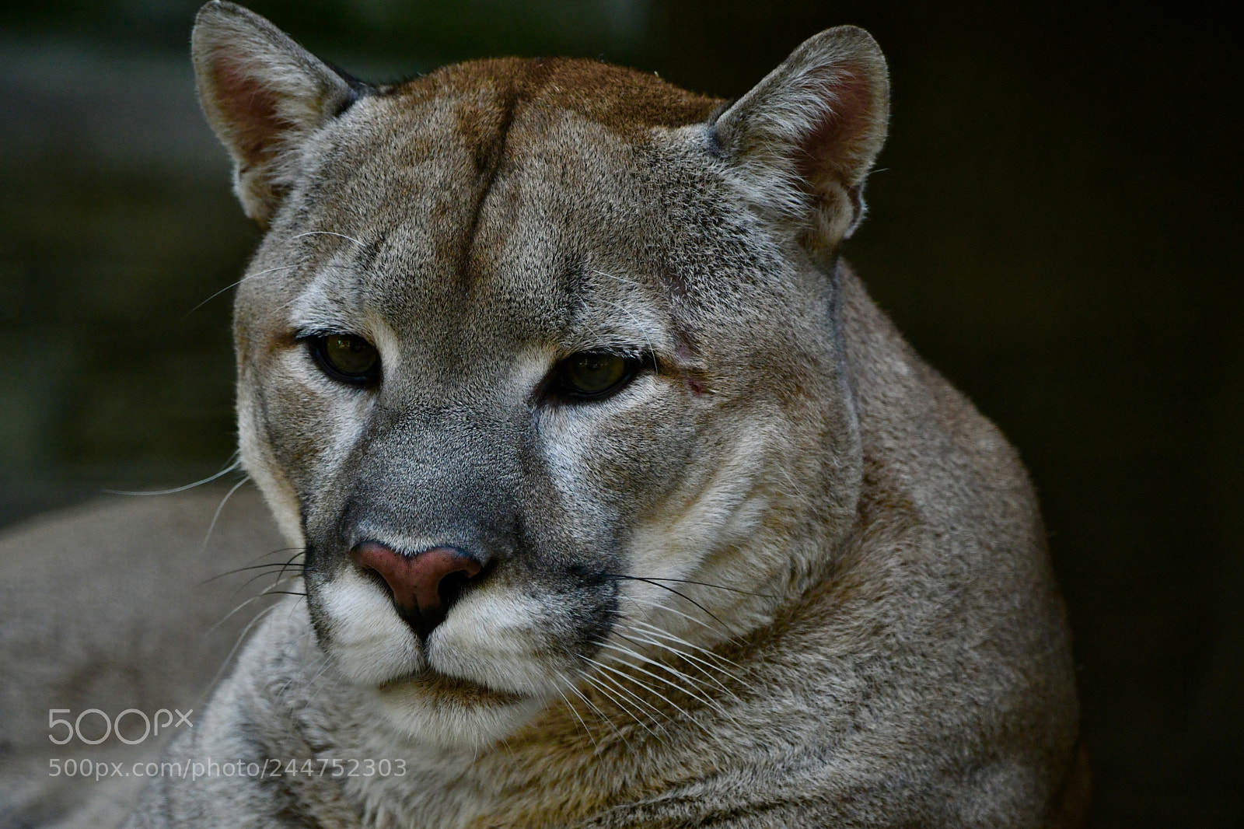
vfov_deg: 2.5
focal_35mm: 540
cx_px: 622
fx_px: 18655
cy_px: 414
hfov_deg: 3.8
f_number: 5.6
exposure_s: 1/640
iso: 1400
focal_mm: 360
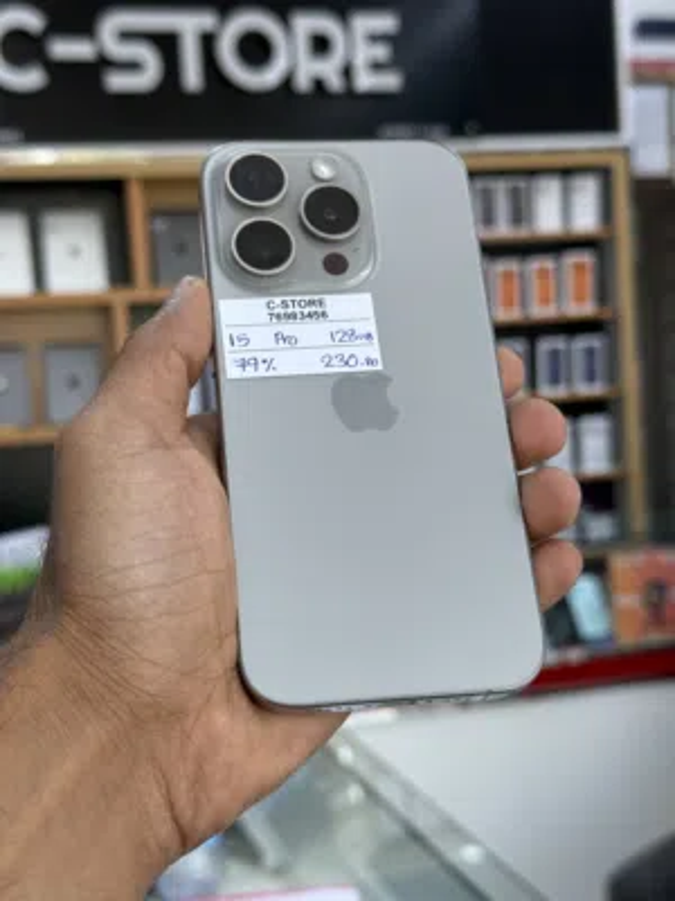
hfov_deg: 30.3
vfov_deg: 39.7
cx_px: 338
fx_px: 1248
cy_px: 450
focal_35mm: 48
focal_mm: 6.76
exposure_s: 1/769
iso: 80
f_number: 1.78
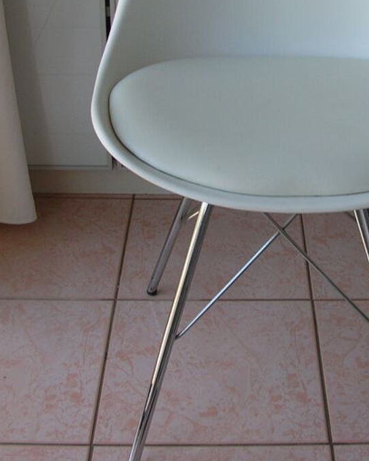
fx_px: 914
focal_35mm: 67
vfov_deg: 28.0
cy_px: 132
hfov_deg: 22.6
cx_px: 286
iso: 50
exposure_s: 1/70.4
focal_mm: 5.8
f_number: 2.8
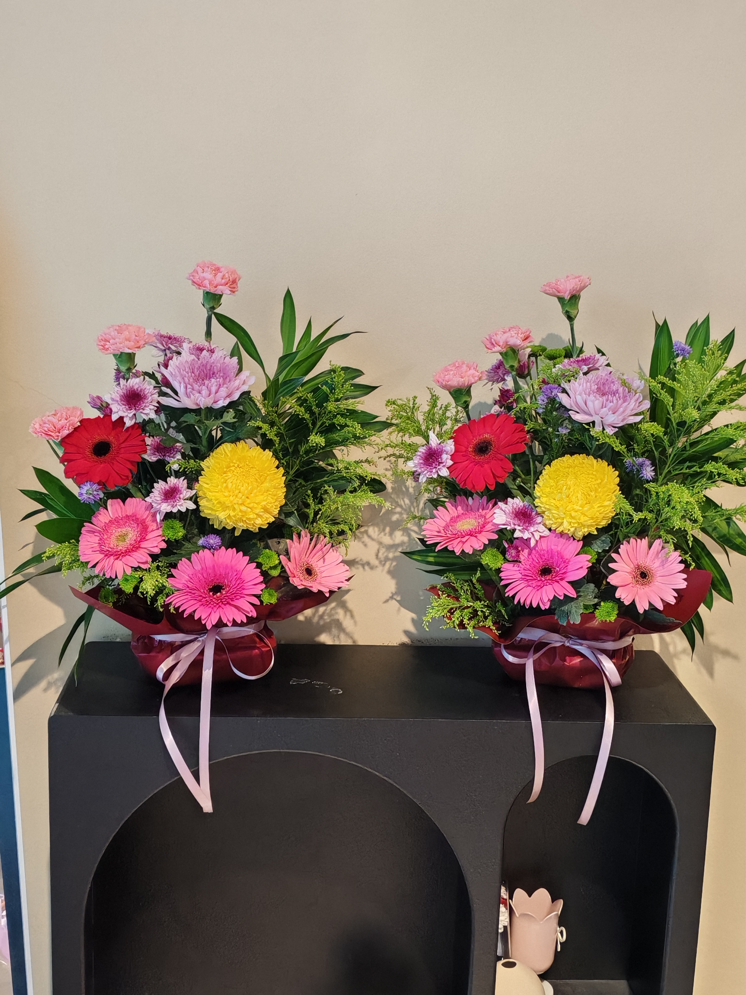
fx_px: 1322
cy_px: 498
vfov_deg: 41.2
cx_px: 373
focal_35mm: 46
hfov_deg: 31.5
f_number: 1.95
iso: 1000
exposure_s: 1/100
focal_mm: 5.52
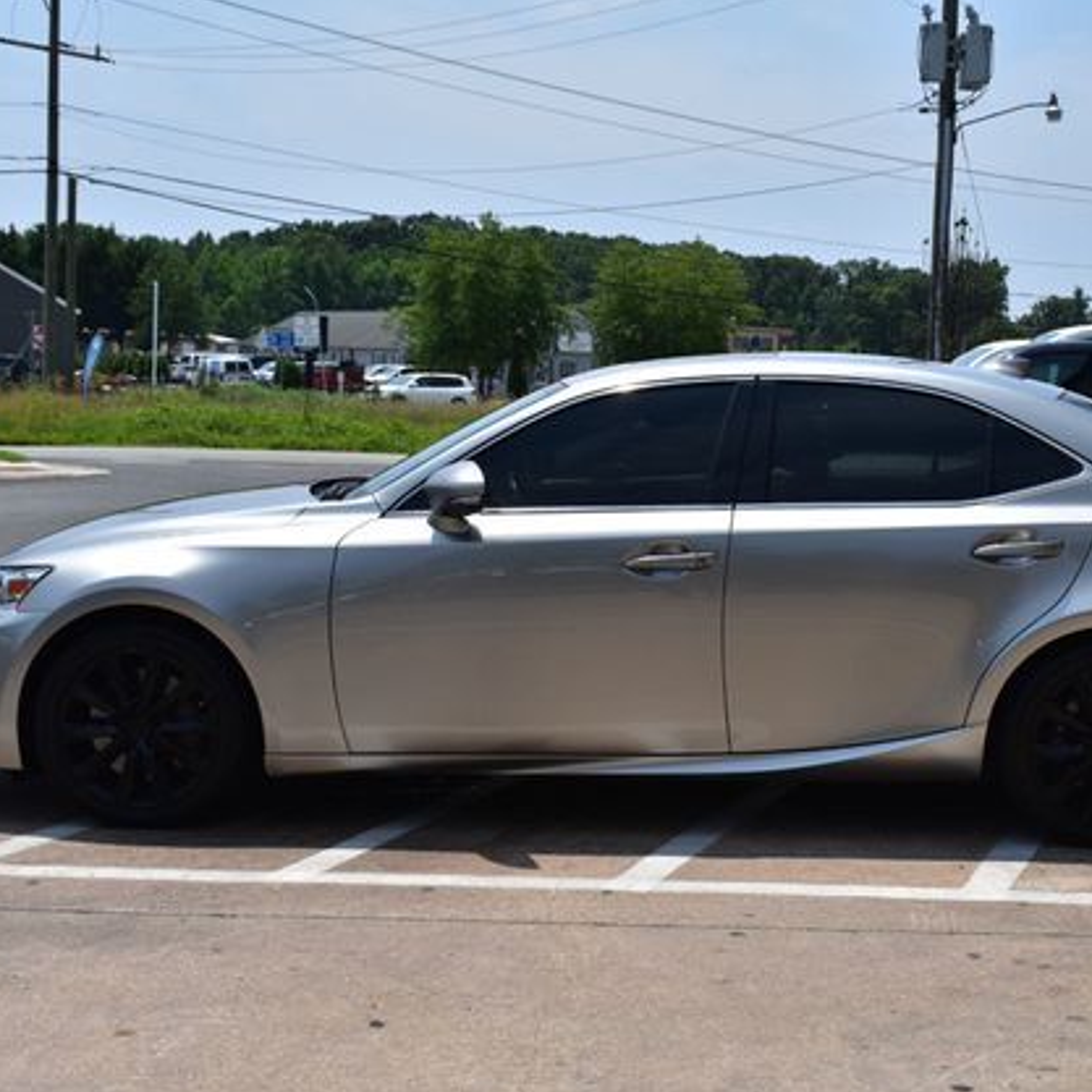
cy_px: 547
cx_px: 681
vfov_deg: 30.2
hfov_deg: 30.1
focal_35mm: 57
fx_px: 2022
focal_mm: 29
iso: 200
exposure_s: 1/500
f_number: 11
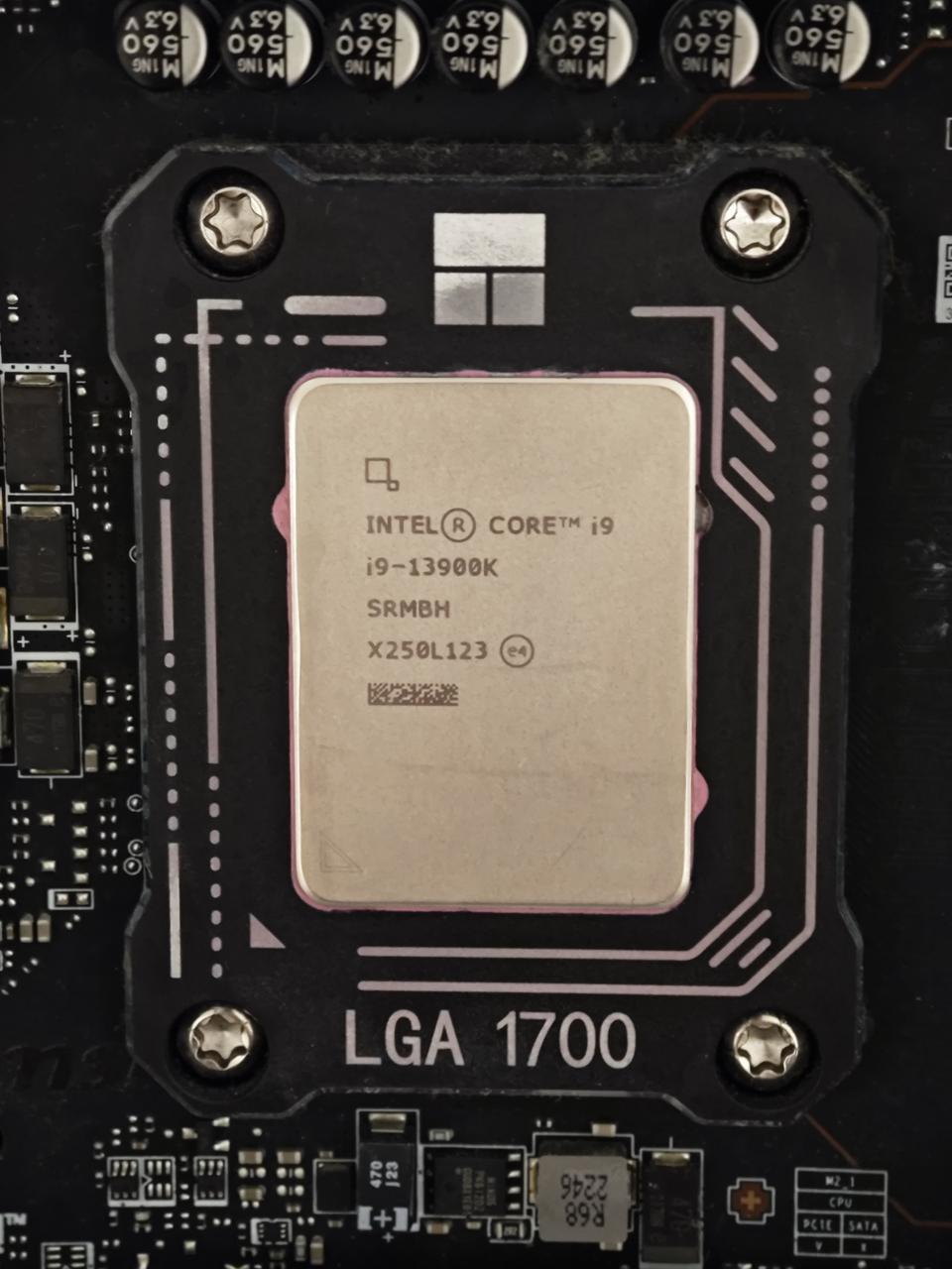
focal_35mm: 75
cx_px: 476
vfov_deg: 26.0
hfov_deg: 19.6
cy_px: 634
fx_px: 2750
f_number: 2
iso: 3200
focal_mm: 9
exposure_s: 1/25
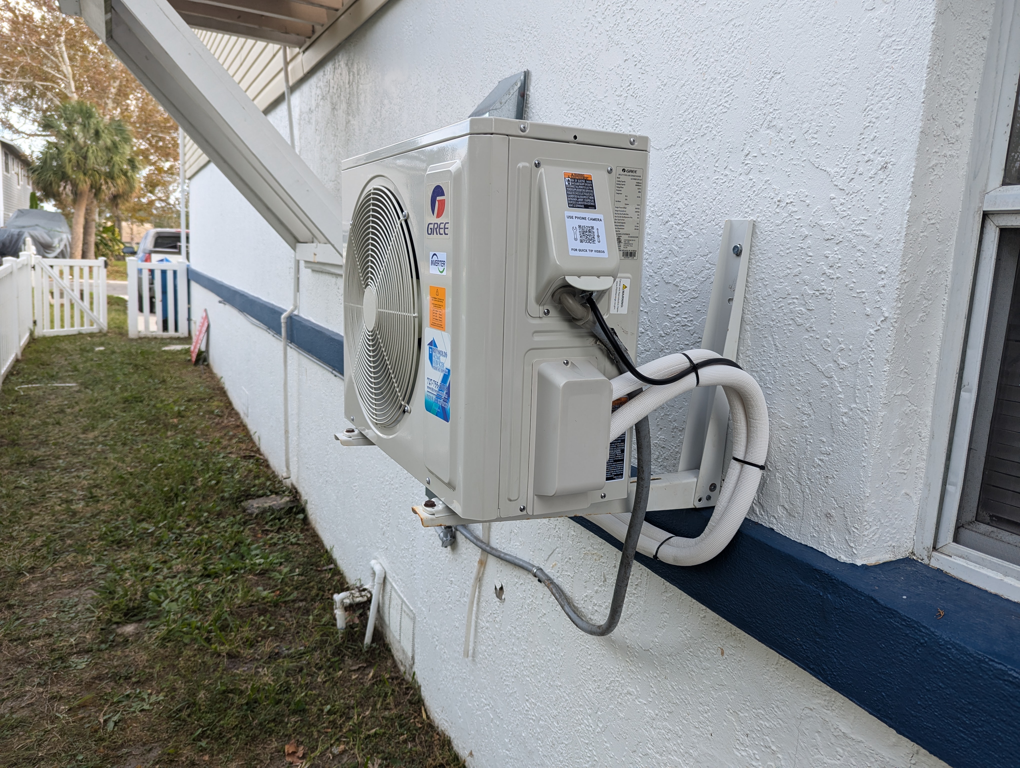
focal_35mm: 24
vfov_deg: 56.9
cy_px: 384
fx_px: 708
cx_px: 510
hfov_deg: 71.5
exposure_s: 1/424
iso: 45
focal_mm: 6.81
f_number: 1.85
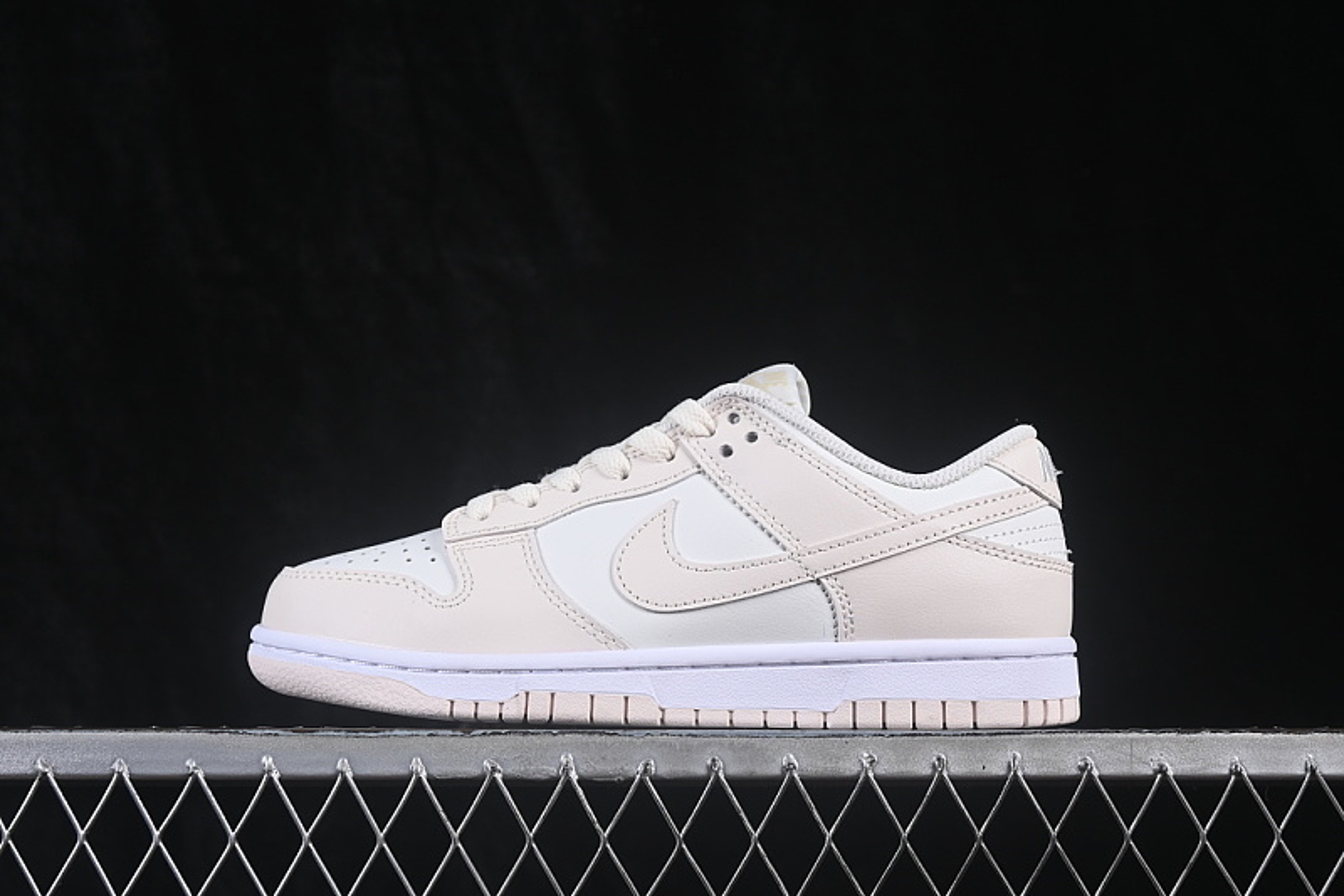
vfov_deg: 18.2
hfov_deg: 27.0
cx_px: 672
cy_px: 448
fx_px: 2799
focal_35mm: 75
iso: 160
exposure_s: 1/80
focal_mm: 50
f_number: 8
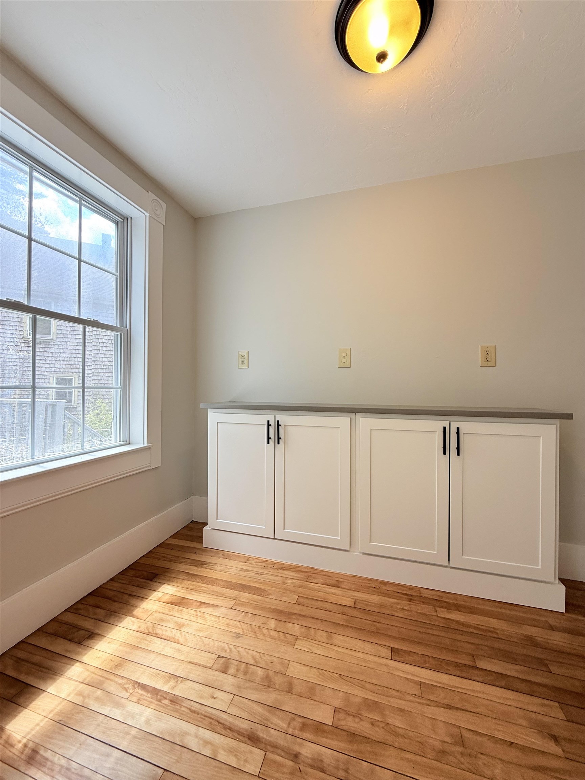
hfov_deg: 85.7
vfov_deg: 102.1
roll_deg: -0.4
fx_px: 315
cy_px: 390
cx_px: 292
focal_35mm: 14
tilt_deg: +1.4
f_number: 2.2
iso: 64
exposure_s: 1/99
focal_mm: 2.22
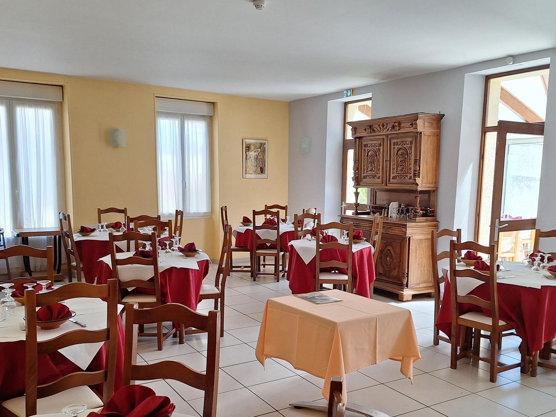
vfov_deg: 43.9
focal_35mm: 32
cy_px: 254
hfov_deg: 56.8
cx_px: 288
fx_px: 514
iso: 40
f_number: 1.8
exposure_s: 1/144
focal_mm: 5.54
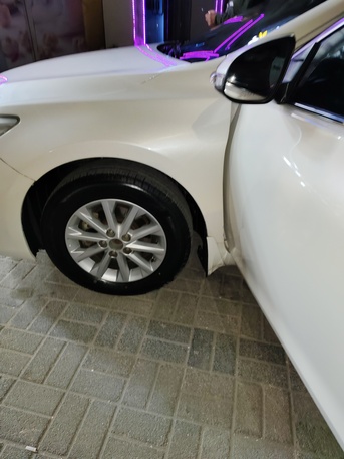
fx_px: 318
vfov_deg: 71.6
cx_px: 172
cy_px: 230
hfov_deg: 56.8
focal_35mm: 24
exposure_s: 1/60
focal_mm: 5.56
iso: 1805
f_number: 1.88
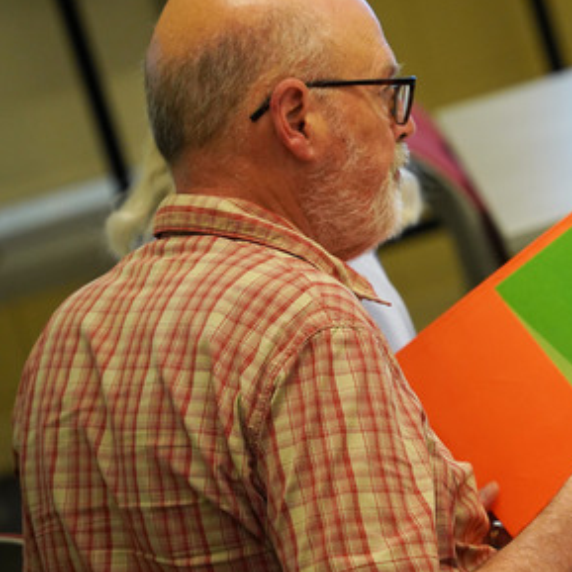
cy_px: 241
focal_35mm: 248
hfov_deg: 7.0
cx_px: 532
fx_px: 4636
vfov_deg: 7.1
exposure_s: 1/160
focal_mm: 156
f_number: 5.6
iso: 3200
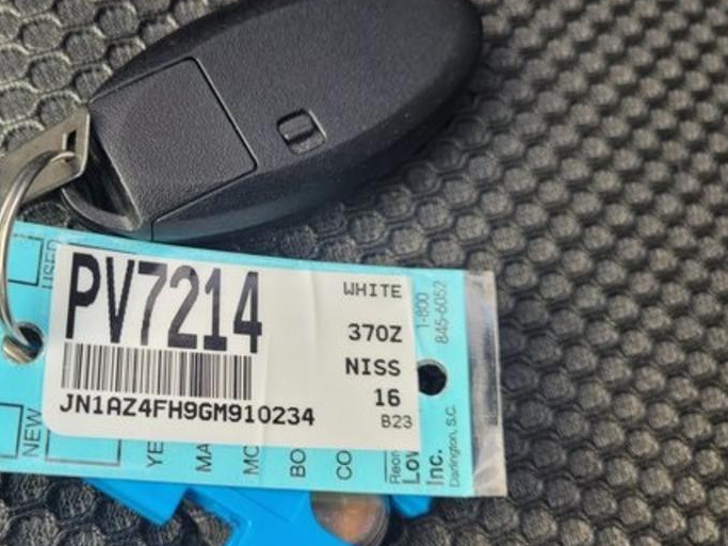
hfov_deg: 47.1
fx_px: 820
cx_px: 240
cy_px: 277
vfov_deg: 36.8
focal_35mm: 39
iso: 40
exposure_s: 1/164
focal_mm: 5.4
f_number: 1.8
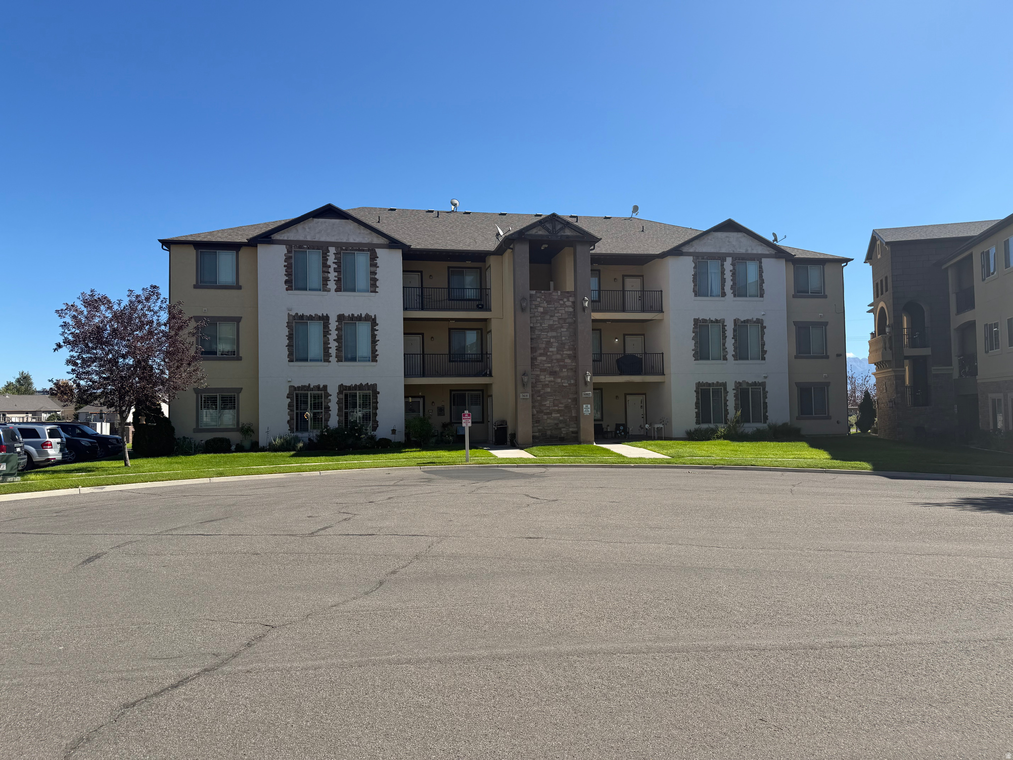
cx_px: 506
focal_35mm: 24
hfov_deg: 71.6
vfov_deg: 56.8
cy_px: 380
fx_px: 702
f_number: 1.78
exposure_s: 1/3584
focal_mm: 6.76
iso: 80
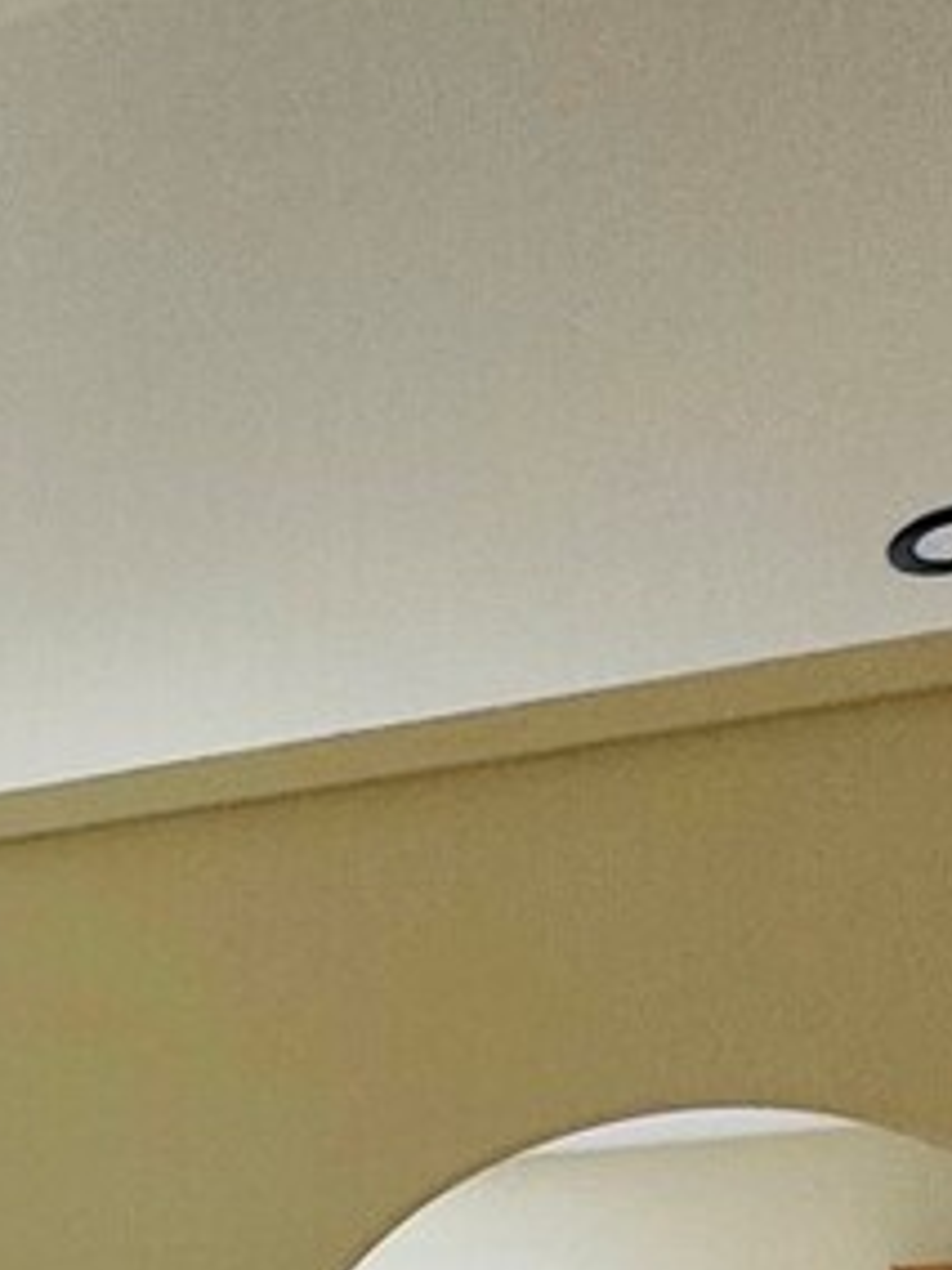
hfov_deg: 16.6
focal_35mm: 71
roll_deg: +1.0
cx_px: -849
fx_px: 2603
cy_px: 1851
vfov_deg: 22.8
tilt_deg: -5.6
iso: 100
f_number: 2.2
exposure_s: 1/99
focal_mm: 2.22
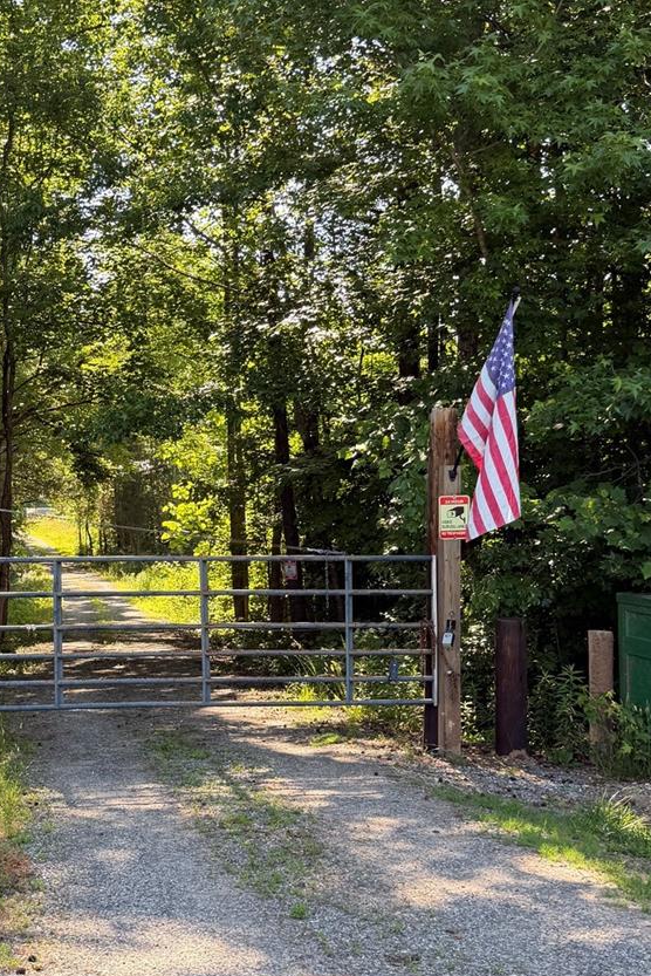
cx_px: 173
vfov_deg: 42.7
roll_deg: +2.4
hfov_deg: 28.9
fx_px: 1247
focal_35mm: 46
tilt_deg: -0.9
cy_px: 542
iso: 80
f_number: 1.78
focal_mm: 6.76
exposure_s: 1/374
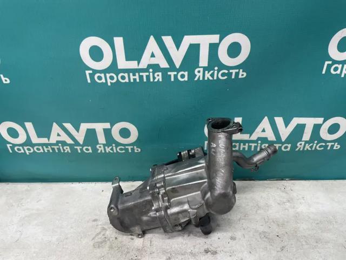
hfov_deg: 67.3
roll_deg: +0.8
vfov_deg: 53.1
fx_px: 260
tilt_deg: -33.2
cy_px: 130
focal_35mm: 26
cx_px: 173
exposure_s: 1/100
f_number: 1.6
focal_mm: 4.2
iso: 80
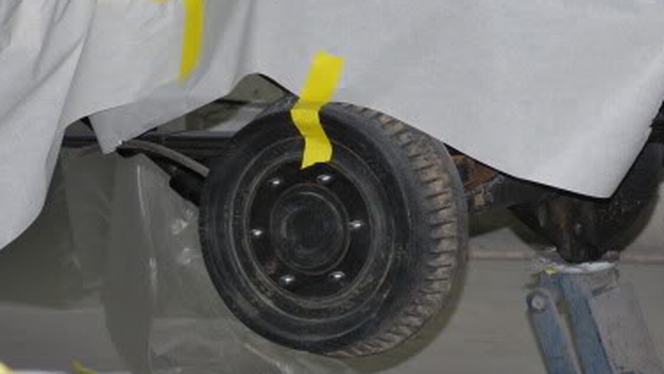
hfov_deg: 9.1
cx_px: 435
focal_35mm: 235
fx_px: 4147
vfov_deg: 5.2
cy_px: -13
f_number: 4
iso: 250
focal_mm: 55
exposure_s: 1/60
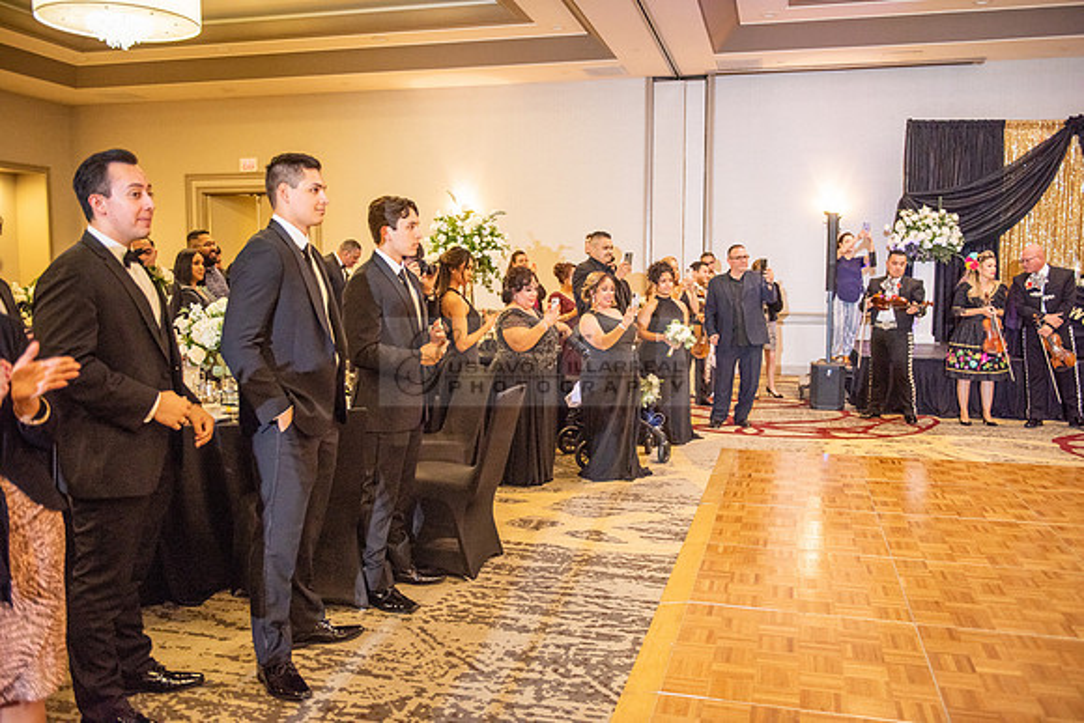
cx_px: 542
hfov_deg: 58.7
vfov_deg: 41.1
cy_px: 362
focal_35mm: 32
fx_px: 964
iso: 1600
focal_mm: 32
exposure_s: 1/125
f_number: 2.8
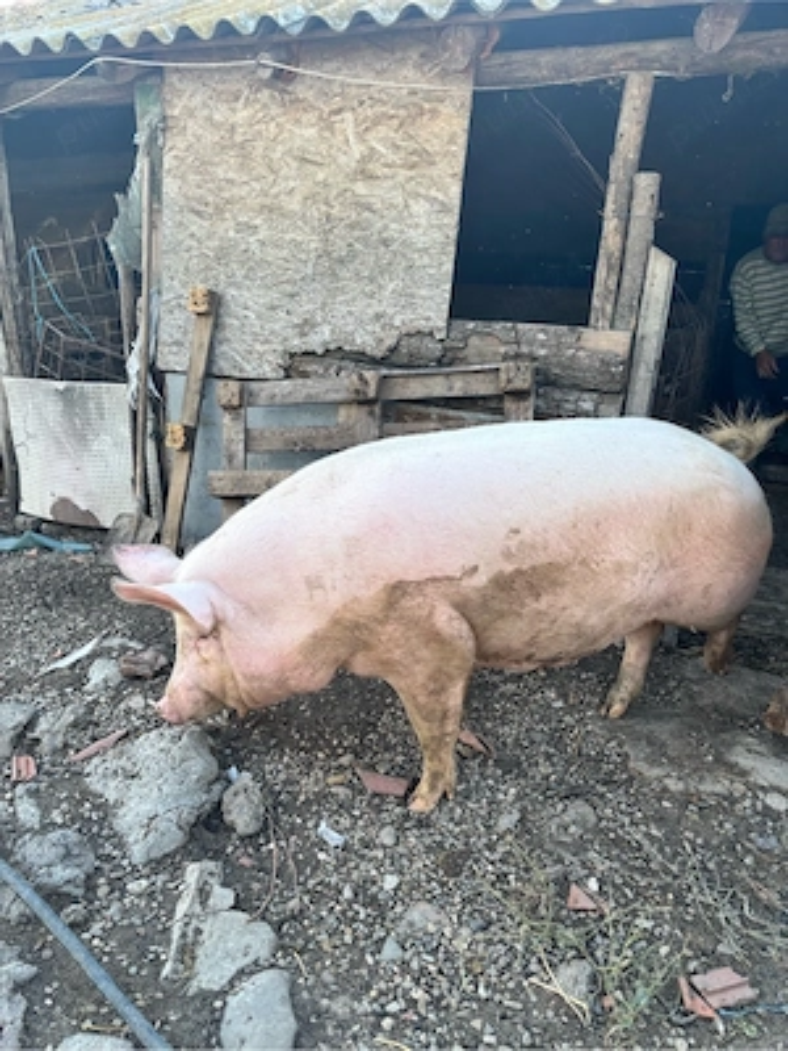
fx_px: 789
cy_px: 526
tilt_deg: -17.5
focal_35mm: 26
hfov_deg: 53.1
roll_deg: -2.4
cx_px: 394
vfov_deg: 67.3
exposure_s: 1/271
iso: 50
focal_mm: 5.96
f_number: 1.6
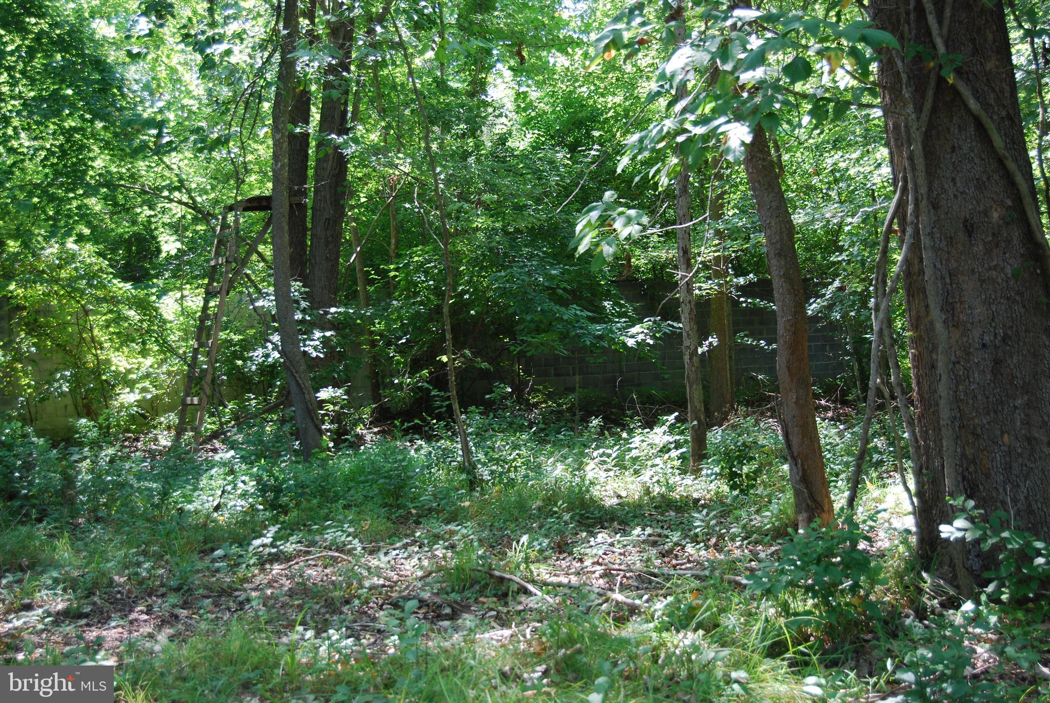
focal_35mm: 60
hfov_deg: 33.4
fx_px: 1752
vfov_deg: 22.7
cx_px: 525
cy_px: 352
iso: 280
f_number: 5
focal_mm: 40
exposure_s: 1/60
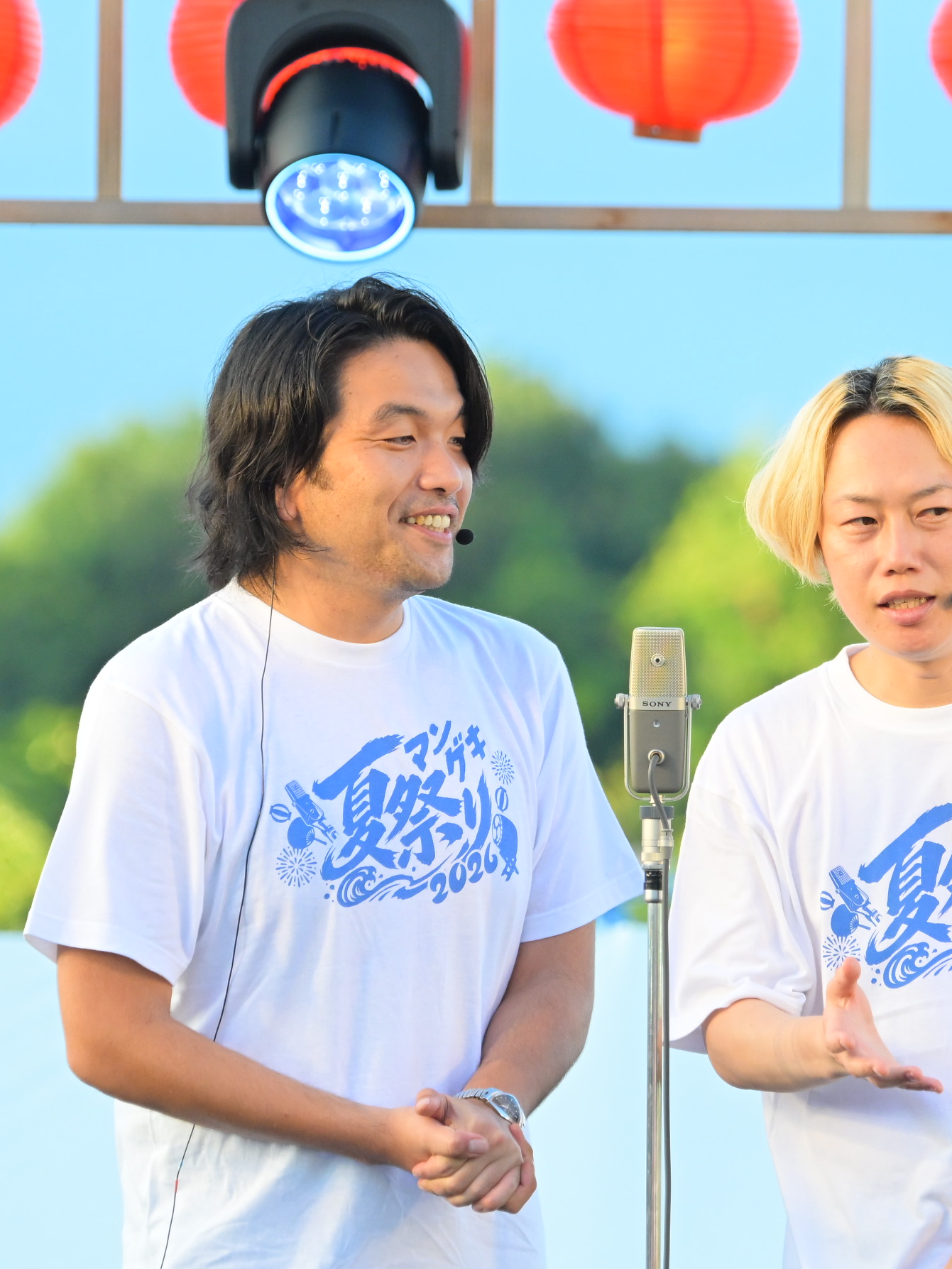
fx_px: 23057
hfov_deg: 2.4
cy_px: 636
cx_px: 692
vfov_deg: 3.2
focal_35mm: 629
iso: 1250
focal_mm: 290
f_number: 6.3
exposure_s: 1/500
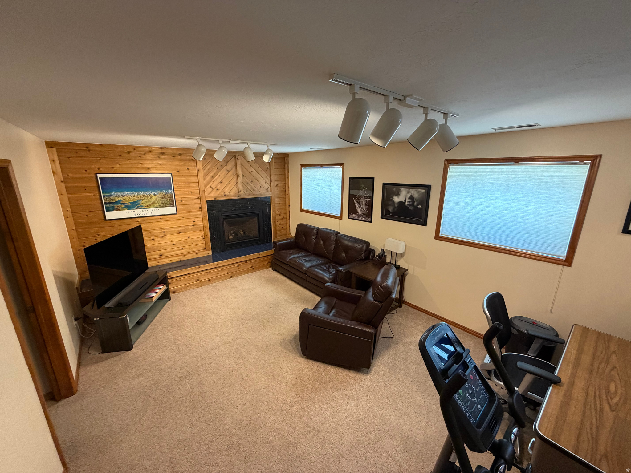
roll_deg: +0.5
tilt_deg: -14.5
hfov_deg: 102.1
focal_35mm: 14
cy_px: 236
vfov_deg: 85.7
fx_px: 255
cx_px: 316
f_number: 2.2
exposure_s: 1/60
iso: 400
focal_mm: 2.22
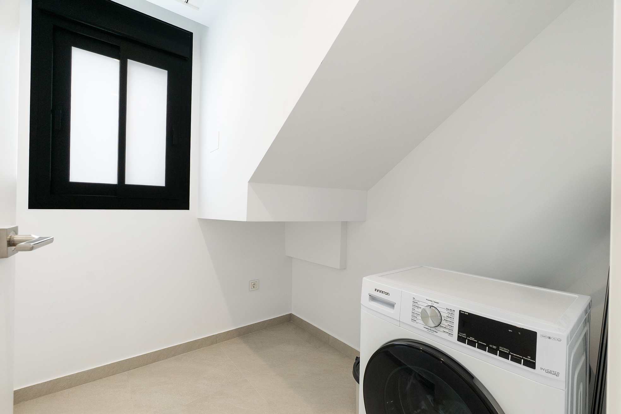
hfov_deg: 100.4
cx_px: 310
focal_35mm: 15
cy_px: 207
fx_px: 259
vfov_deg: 77.3
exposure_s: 1/13
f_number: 8
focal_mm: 10
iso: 320
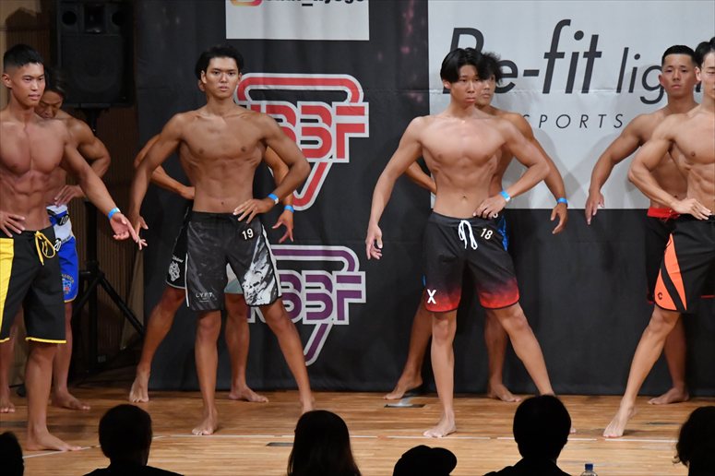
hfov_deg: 8.1
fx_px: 5062
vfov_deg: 5.4
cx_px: 358
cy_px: 238
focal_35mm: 255
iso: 8000
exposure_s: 1/400
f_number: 5.6
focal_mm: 170
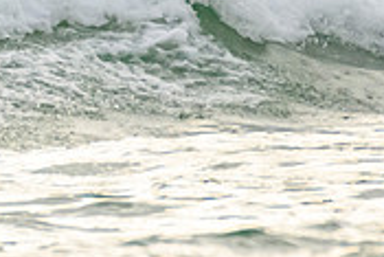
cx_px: -217
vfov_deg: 0.4
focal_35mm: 3305
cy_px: -120
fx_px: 35282
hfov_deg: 0.6
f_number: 11
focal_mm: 1000
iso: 5600
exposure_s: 1/4000
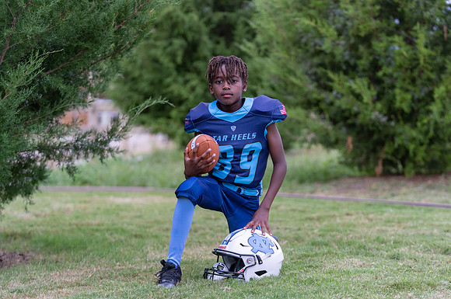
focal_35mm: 98
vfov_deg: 13.9
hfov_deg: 20.8
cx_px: 243
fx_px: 1226
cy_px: 161
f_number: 2.8
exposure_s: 1/320
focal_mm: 90
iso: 500
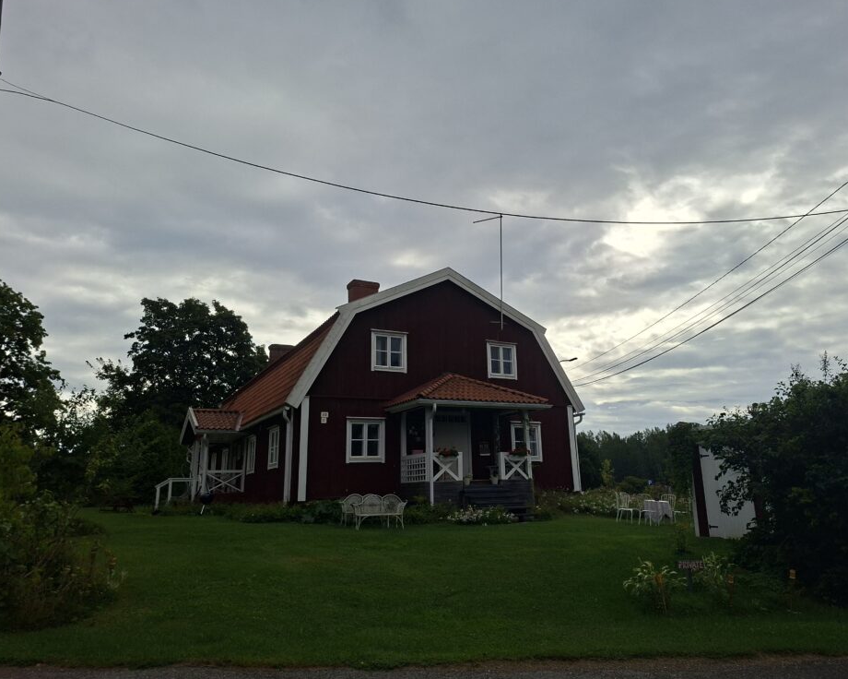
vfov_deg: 56.8
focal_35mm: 25
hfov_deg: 67.9
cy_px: 341
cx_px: 467
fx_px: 627
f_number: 1.8
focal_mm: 5.54
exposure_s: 1/3003
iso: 50
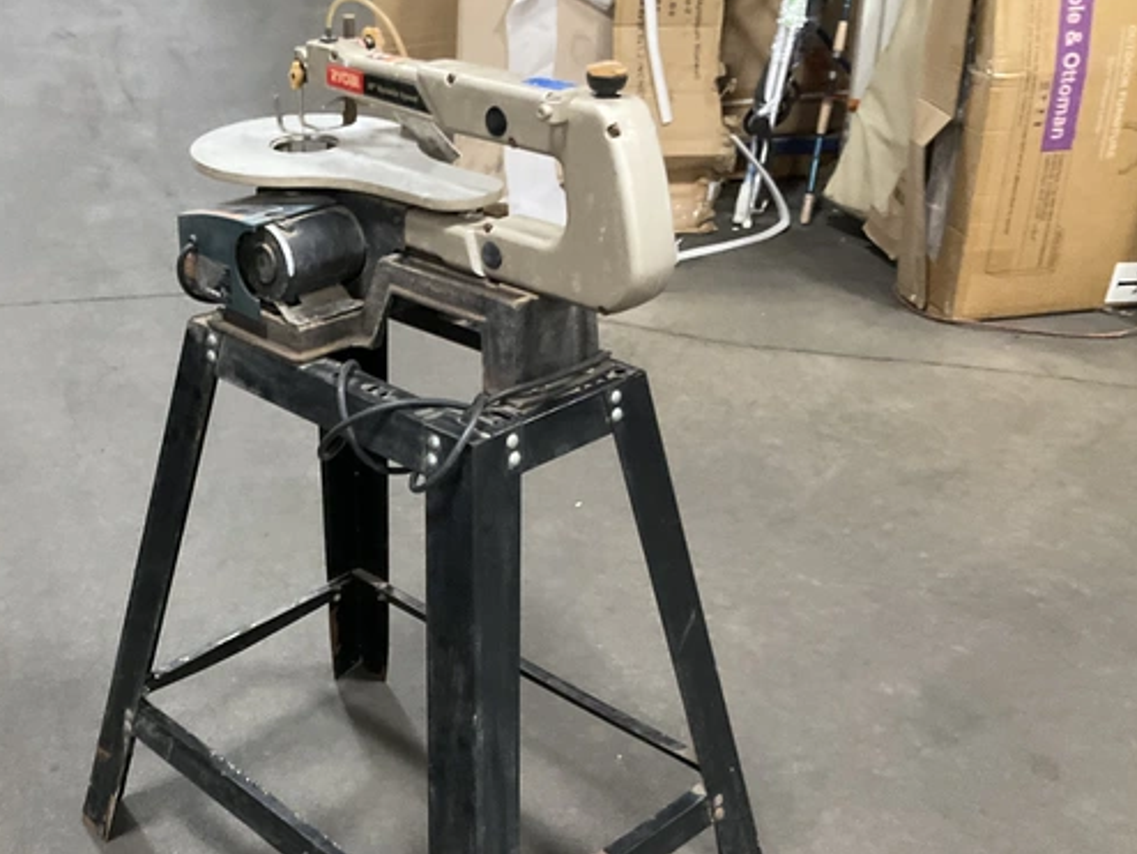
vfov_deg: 32.7
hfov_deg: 42.1
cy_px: 554
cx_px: 334
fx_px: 1446
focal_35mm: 44
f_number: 1.8
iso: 320
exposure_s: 1/30
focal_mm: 3
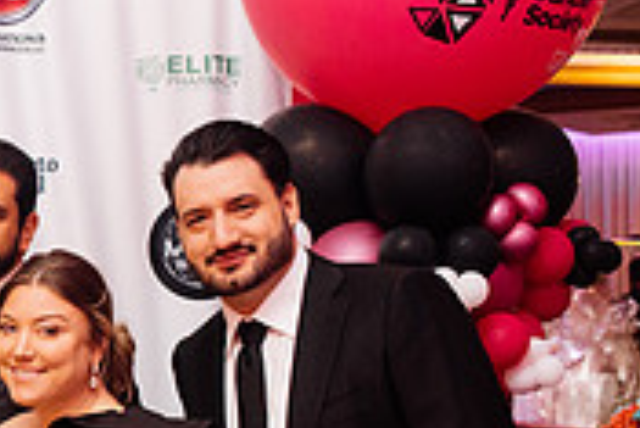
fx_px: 2064
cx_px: -289
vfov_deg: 11.7
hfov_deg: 16.3
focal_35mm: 116
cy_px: 426
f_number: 2.8
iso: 2500
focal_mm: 35
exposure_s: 1/200
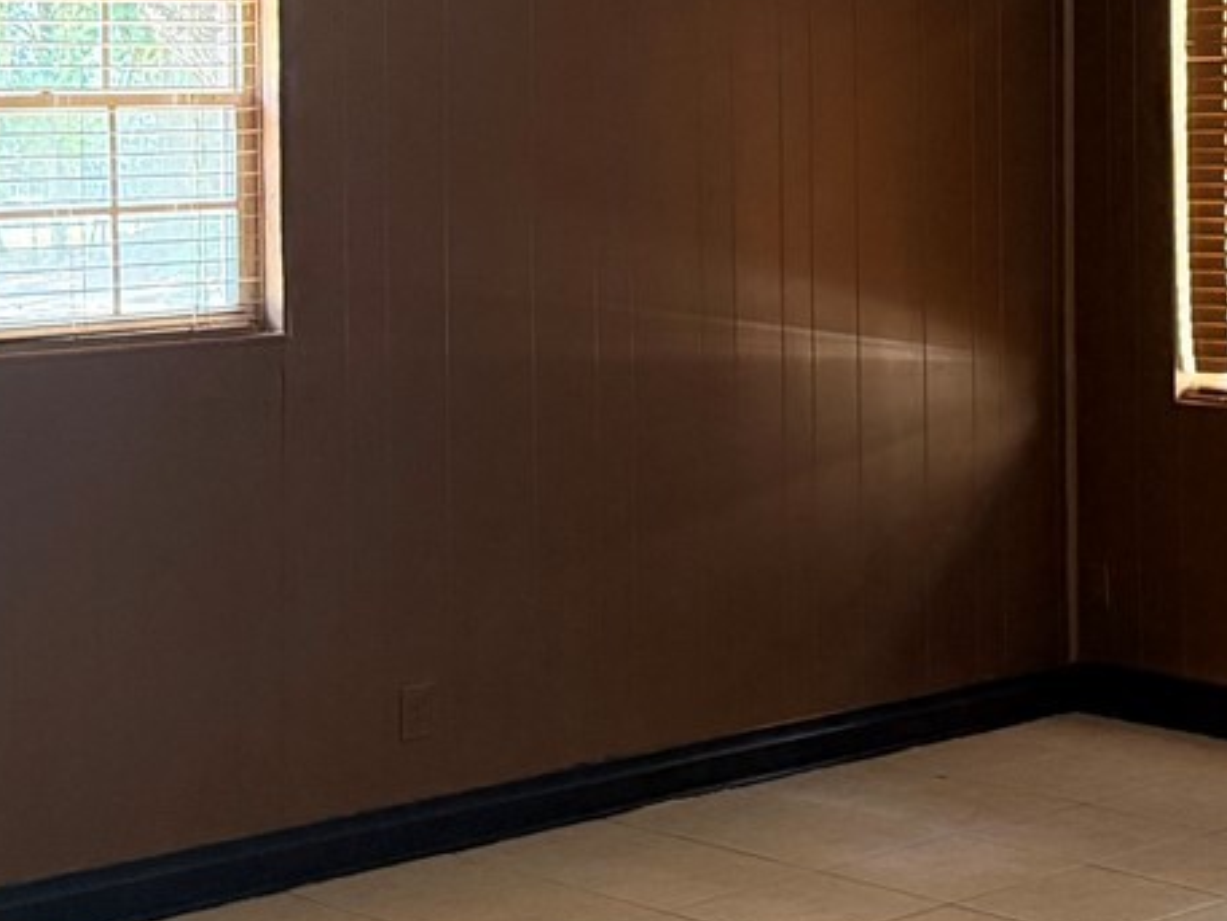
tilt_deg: +0.9
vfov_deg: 17.4
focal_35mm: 84
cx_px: 1122
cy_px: 118
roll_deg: -0.7
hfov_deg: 22.7
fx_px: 2978
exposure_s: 1/60
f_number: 1.78
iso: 640
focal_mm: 6.76
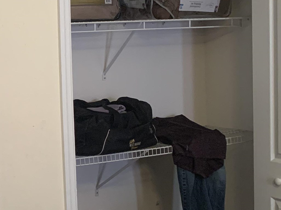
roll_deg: +2.1
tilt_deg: -3.3
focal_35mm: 78
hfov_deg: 22.9
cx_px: -62
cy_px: 93
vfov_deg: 18.9
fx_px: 633
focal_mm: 4.25
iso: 320
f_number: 1.8
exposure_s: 1/60
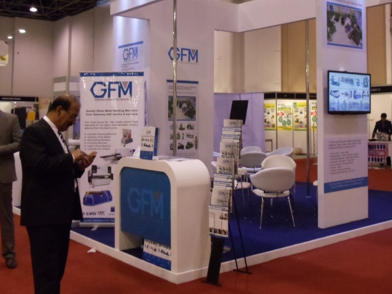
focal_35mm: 63
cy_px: 97
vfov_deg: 23.2
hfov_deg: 30.7
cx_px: 234
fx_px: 713
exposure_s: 1/60
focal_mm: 6
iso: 800
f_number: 3.5
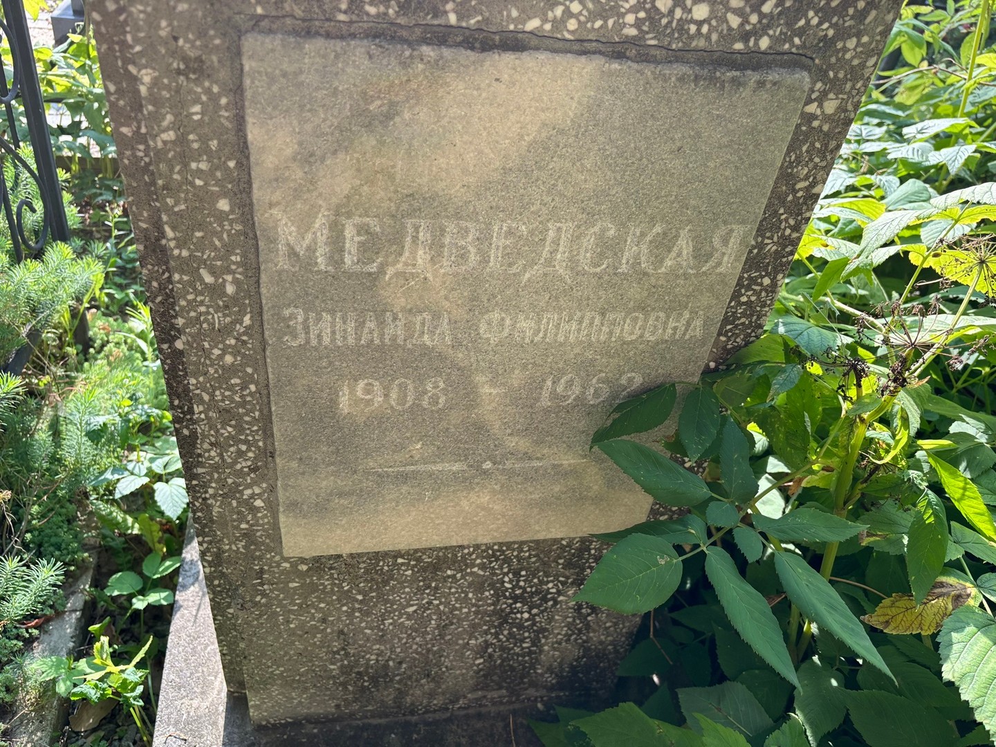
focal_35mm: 26
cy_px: 374
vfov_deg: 53.1
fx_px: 748
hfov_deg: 67.3
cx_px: 498
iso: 50
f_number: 1.6
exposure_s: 1/323
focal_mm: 5.96
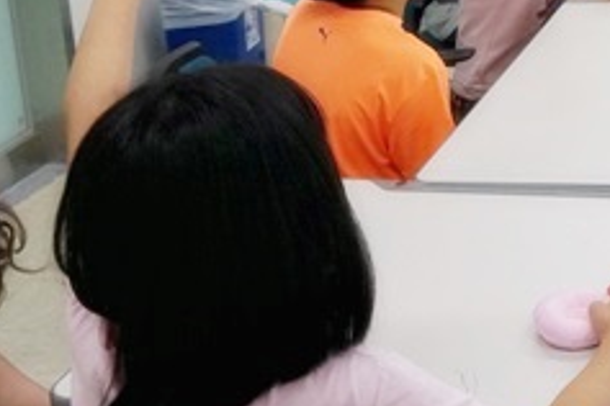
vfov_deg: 16.2
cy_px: -78
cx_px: 793
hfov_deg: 22.4
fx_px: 1372
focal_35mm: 81
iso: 800
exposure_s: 1/500
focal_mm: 16
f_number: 3.5
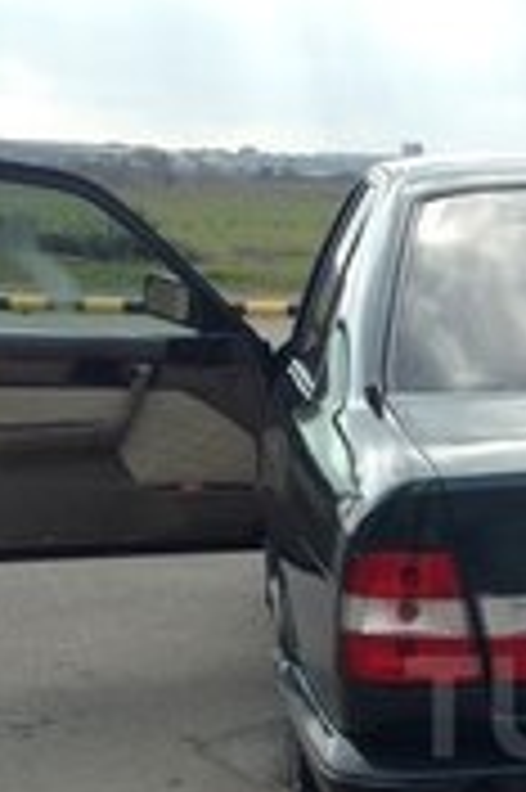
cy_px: 706
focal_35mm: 97
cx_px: 751
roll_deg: -2.6
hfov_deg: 13.4
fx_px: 2130
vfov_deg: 20.6
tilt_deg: -10.2
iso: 50
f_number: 2.4
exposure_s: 1/903
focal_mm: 4.12
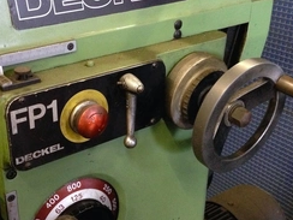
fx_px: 457
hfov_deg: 35.4
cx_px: 112
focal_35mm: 54
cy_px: 105
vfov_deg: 27.0
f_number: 2.4
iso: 400
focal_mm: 4.12
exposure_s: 1/15
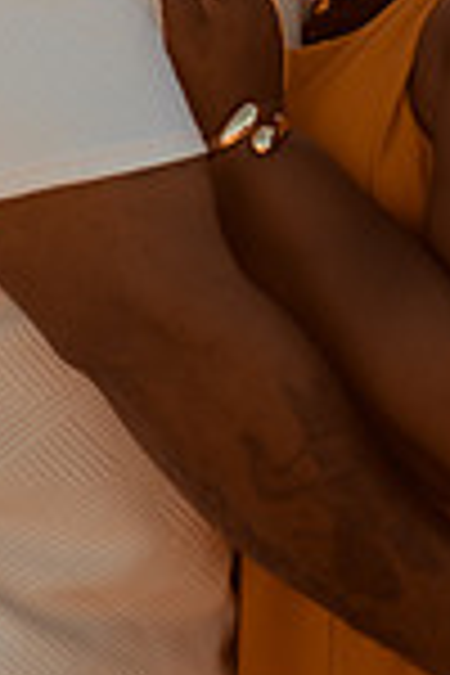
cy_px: 22
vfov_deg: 11.7
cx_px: 284
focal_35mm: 174
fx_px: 3262
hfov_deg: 7.9
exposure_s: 1/4000
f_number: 1.4
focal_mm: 58
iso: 100
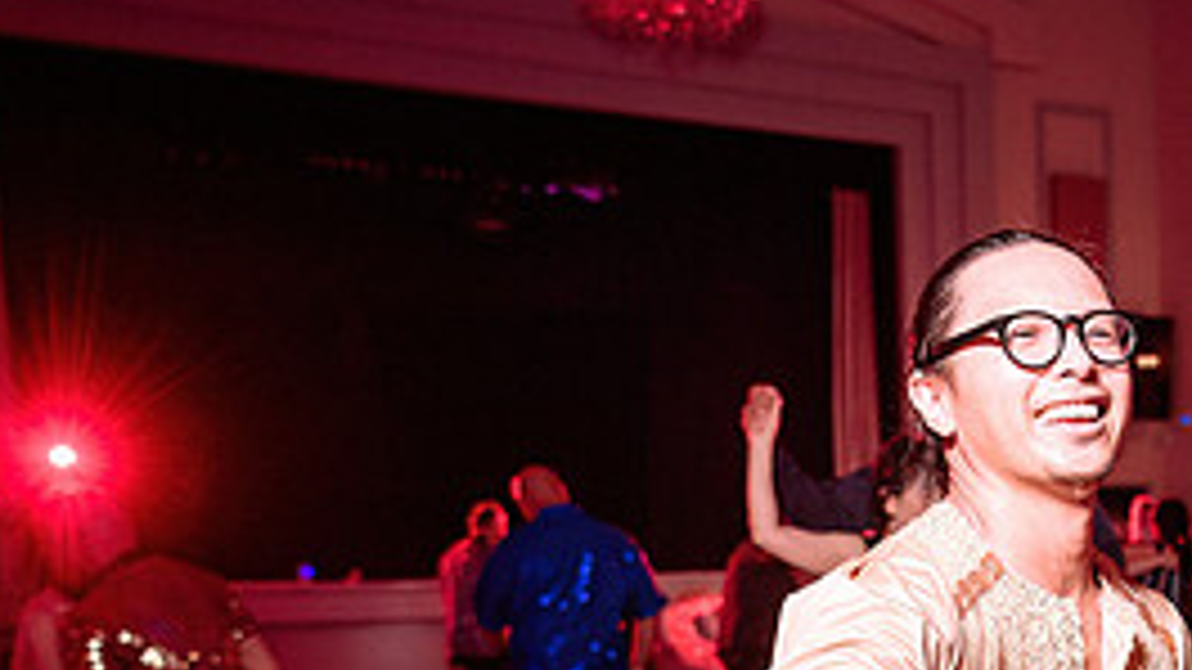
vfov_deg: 21.1
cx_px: 1062
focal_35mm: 55
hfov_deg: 35.7
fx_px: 1738
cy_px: 659
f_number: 3.2
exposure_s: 1/100
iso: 800
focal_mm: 24
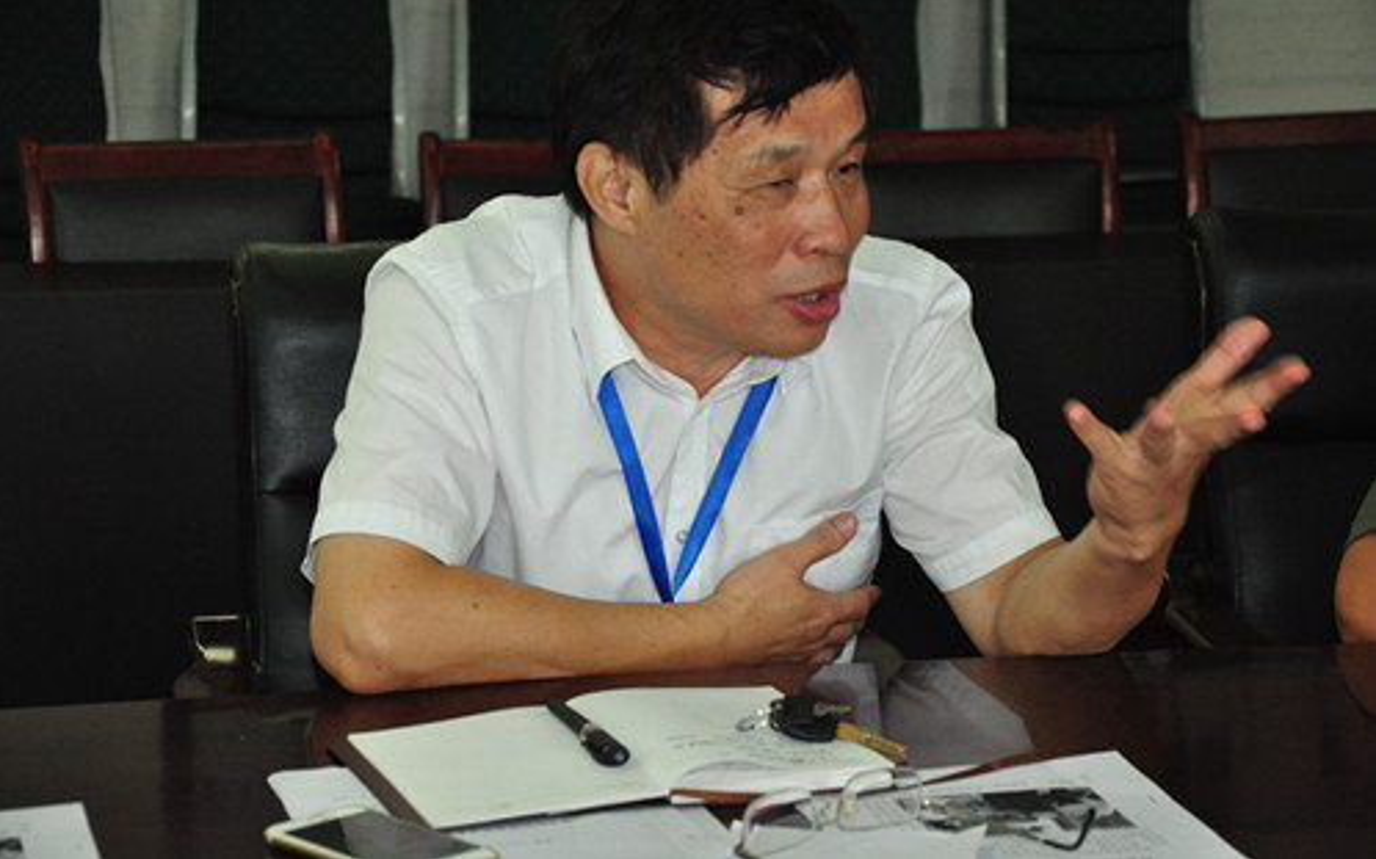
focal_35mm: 95
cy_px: 405
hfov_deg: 21.9
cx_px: 688
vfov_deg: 13.8
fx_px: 3562
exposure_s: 1/60
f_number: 5.3
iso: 2000
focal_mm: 62
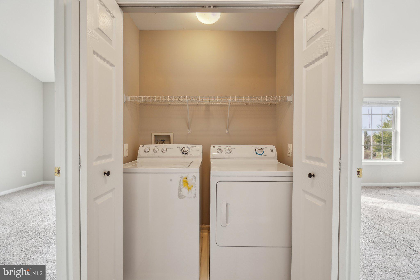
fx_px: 175
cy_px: 140
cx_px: 210
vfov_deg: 77.3
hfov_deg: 100.4
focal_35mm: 15
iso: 100
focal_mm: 10
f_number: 7.1
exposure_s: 1/10
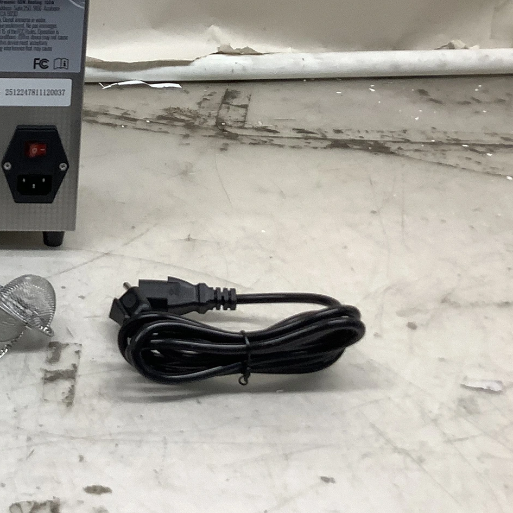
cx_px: -21
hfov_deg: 27.5
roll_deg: -0.8
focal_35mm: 58
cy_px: 173
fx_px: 972
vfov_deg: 29.4
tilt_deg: -23.7
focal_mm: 3.3
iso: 64
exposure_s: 1/120
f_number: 2.4
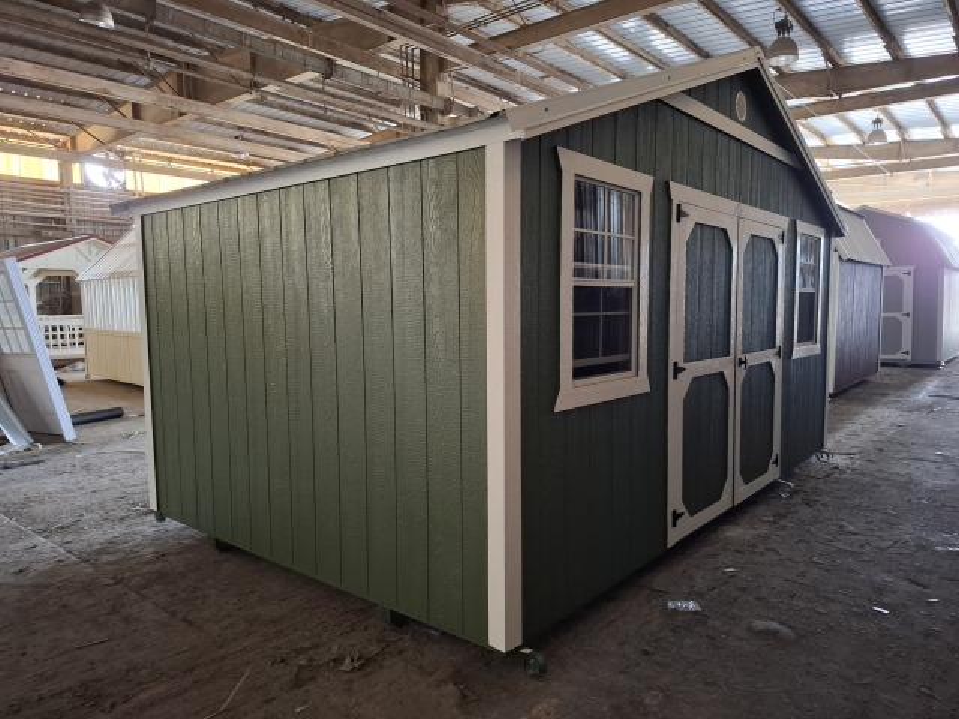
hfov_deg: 73.9
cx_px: 480
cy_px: 360
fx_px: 637
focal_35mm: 23
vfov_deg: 58.9
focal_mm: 5.54
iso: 400
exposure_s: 1/24
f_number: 1.8
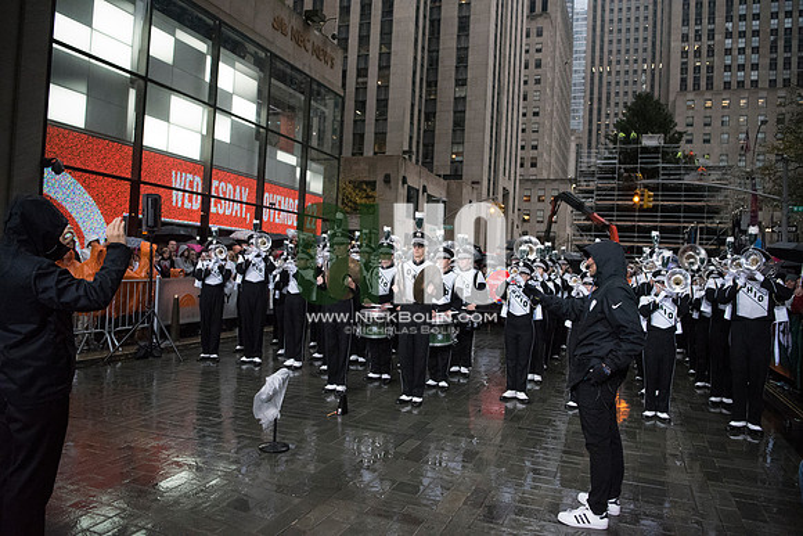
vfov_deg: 48.0
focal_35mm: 27
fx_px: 602
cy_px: 268
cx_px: 402
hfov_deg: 67.4
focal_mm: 27
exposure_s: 1/4000
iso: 10000
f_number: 2.8
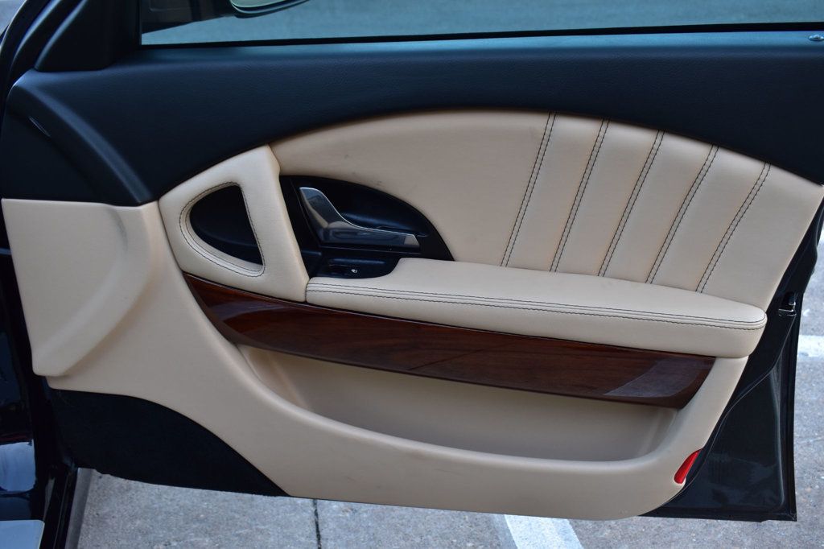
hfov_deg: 53.1
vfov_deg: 36.8
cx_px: 412
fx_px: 824
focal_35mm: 36
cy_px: 274
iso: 400
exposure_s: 1/20
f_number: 6.3
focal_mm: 24
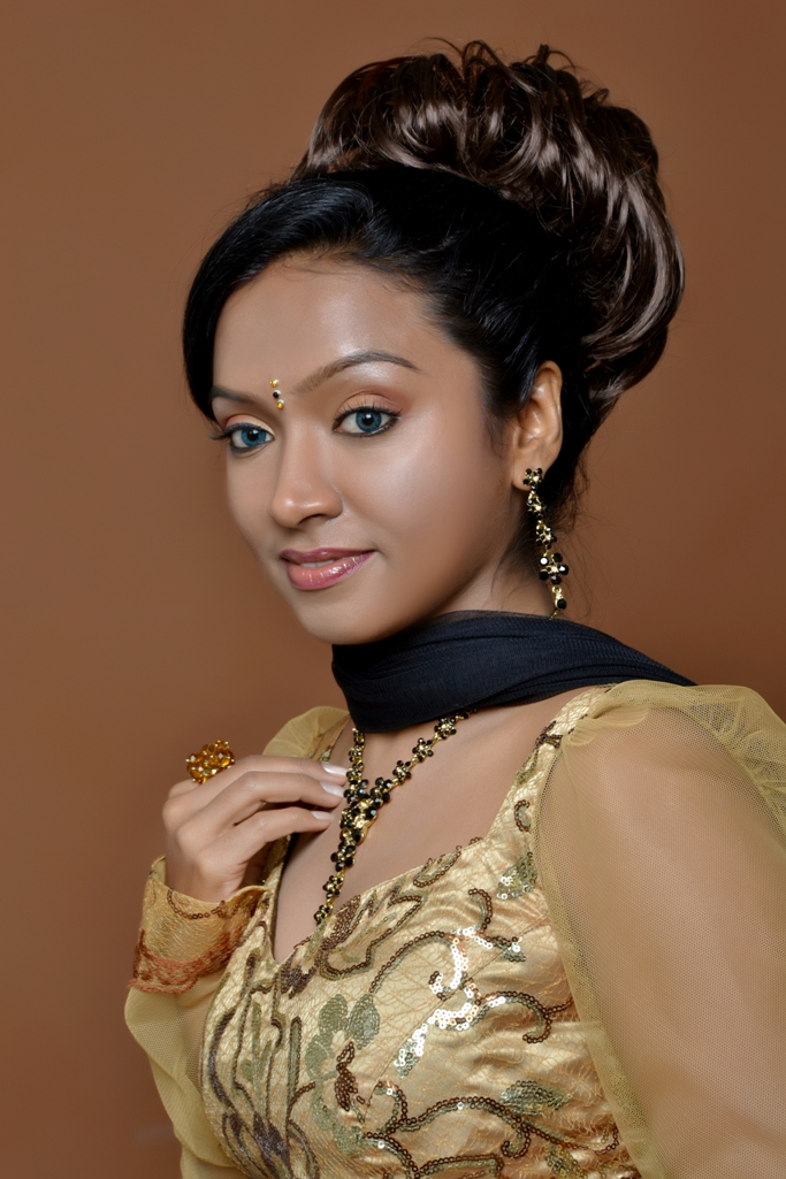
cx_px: 393
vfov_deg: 17.1
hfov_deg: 11.4
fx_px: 3931
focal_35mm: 120
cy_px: 590
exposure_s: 1/125
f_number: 9
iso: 100
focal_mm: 80
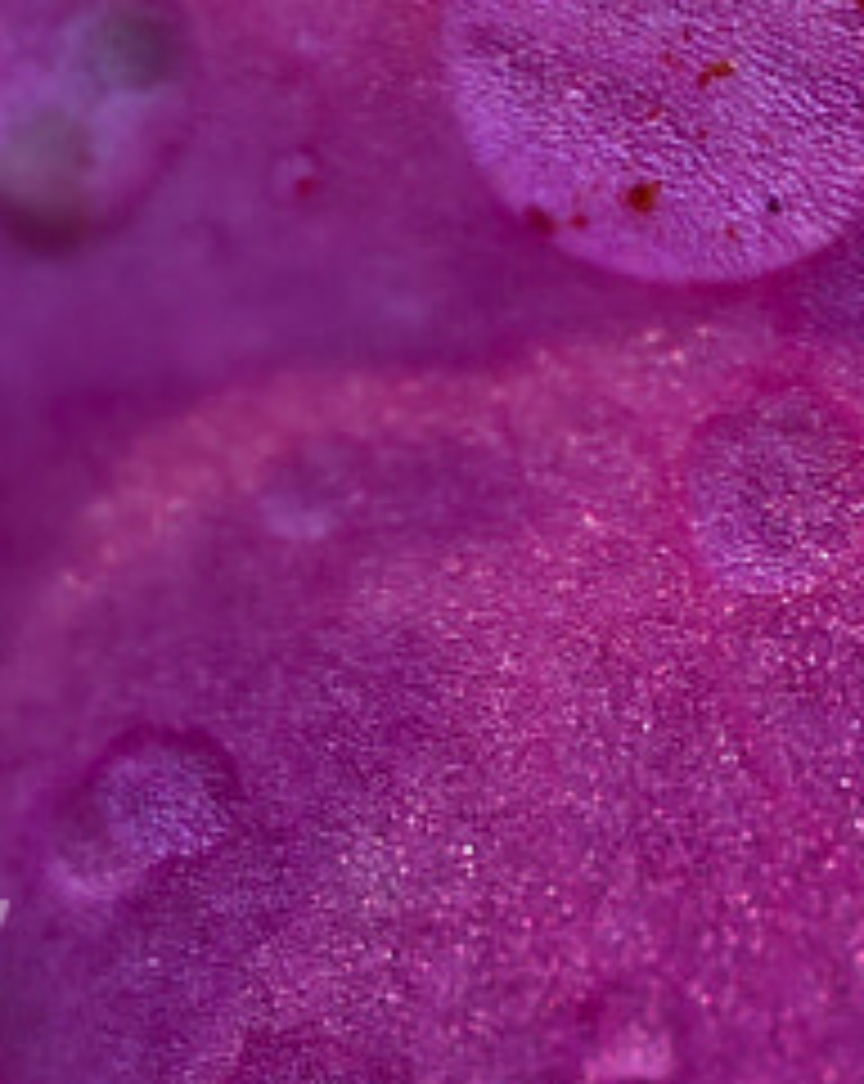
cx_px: 1260
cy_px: -1093
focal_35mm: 983
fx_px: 31504
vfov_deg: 2.0
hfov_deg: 1.6
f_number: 4.5
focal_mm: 105
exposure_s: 1/320
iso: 100
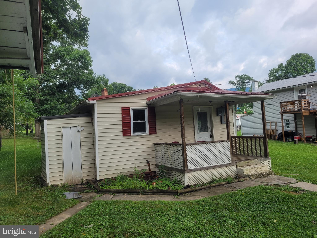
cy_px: 119
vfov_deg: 53.1
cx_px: 158
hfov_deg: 67.3
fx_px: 238
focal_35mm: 26
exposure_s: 1/703
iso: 40
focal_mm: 5.4
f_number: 1.8
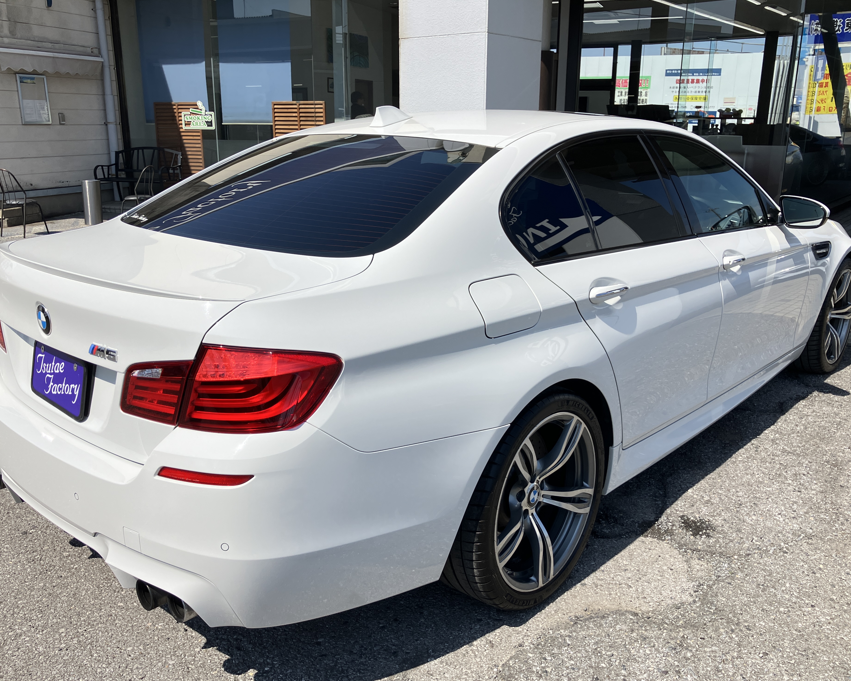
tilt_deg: -15.4
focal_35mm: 30
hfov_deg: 58.8
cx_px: 418
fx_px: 756
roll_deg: -0.4
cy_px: 345
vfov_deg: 48.5
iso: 32
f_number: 1.8
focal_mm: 3.99
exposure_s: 1/2433
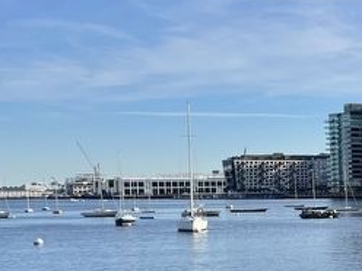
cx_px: 571
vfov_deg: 17.4
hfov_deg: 19.6
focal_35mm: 84
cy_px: 236
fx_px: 878
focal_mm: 5.1
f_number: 1.6
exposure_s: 1/3215
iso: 50
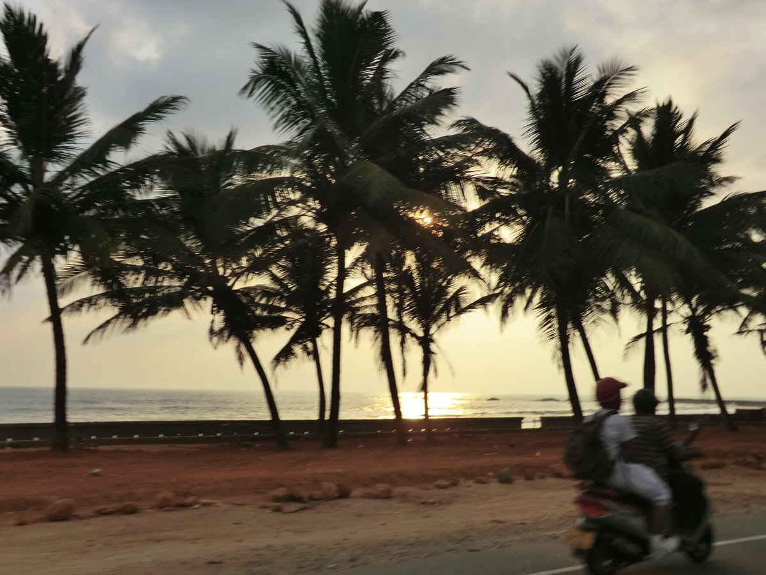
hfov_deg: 54.0
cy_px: 288
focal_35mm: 34
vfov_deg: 41.8
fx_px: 752
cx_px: 383
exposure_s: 1/250
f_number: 8.4
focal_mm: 6.1
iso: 80
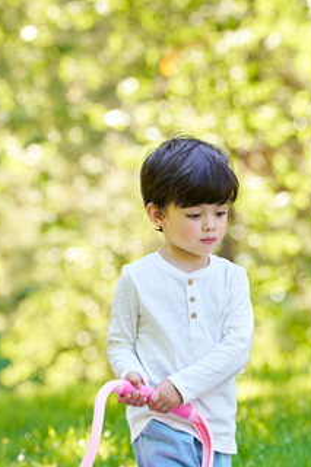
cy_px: 369
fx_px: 5266
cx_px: 177
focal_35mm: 406
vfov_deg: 5.1
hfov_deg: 3.4
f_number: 5.6
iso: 1600
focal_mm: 200
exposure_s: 1/400
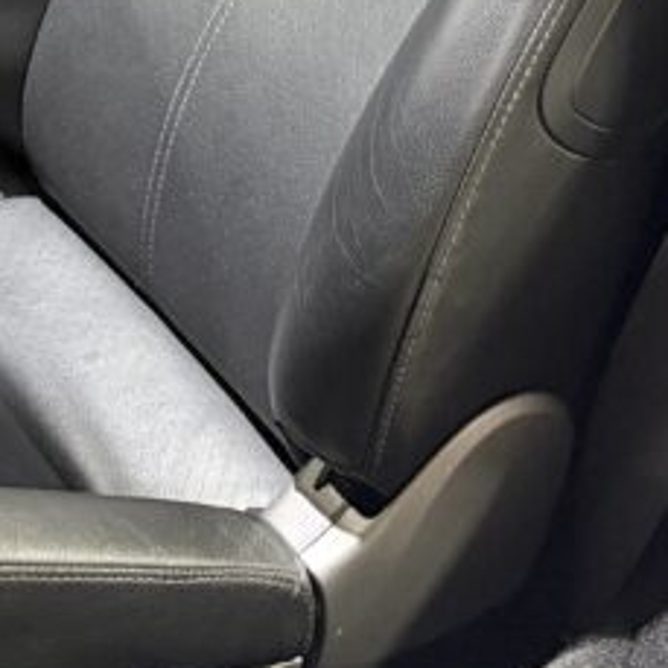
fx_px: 2074
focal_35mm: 95
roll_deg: +0.0
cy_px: -318
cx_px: -242
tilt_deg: -15.9
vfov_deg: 16.7
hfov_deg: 17.0
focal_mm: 6.76
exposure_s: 1/33
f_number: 1.78
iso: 640
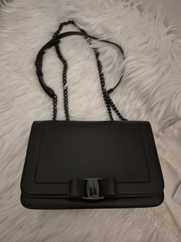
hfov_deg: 58.9
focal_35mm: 23
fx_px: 160
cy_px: 121
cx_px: 90
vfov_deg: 73.9
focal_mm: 5.4
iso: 1000
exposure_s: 1/60.2
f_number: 1.8
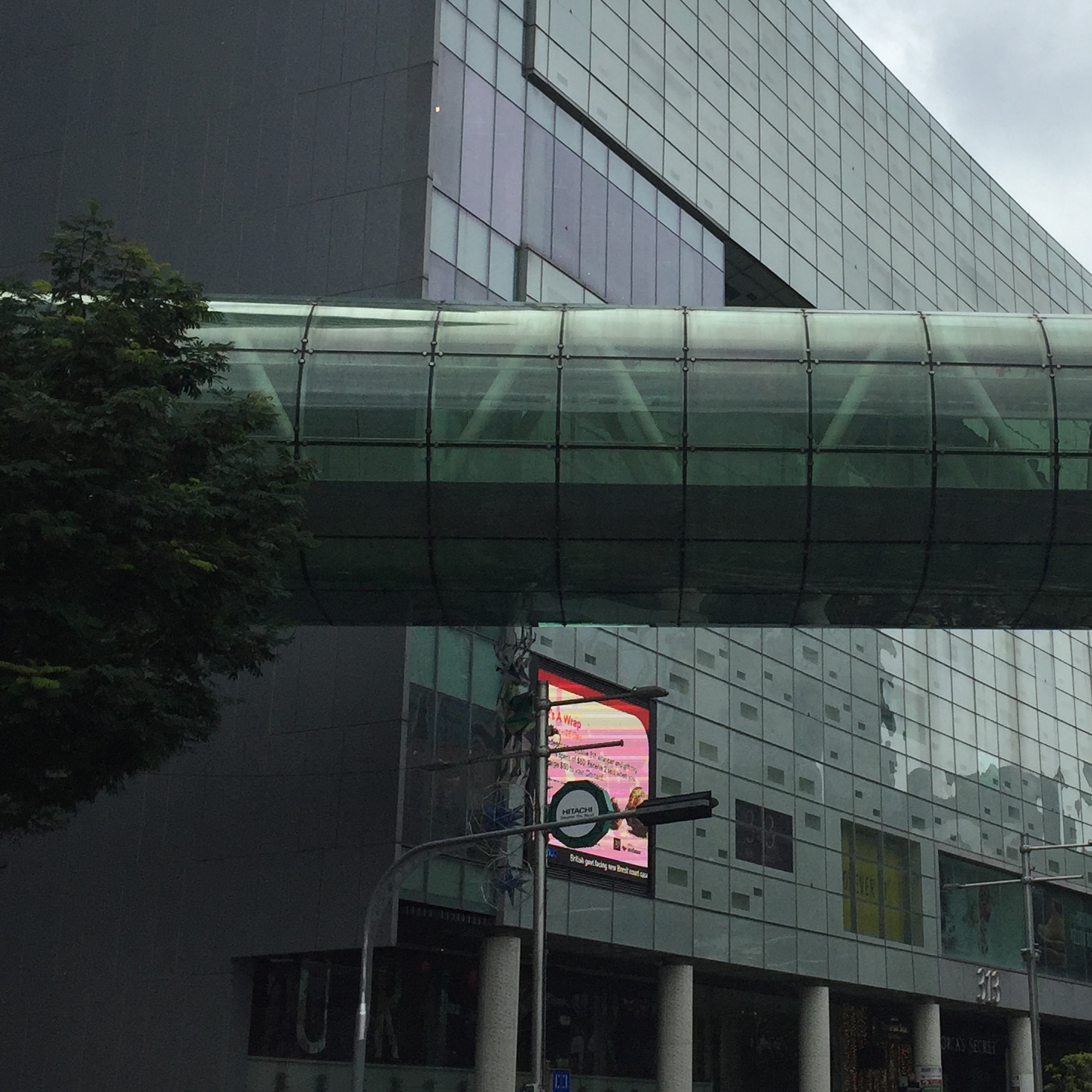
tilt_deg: +20.2
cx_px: 873
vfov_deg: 30.0
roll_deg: +0.1
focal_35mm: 57
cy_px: 431
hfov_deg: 29.4
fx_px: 2034
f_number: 2.2
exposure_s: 1/2475
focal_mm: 4.15
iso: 32
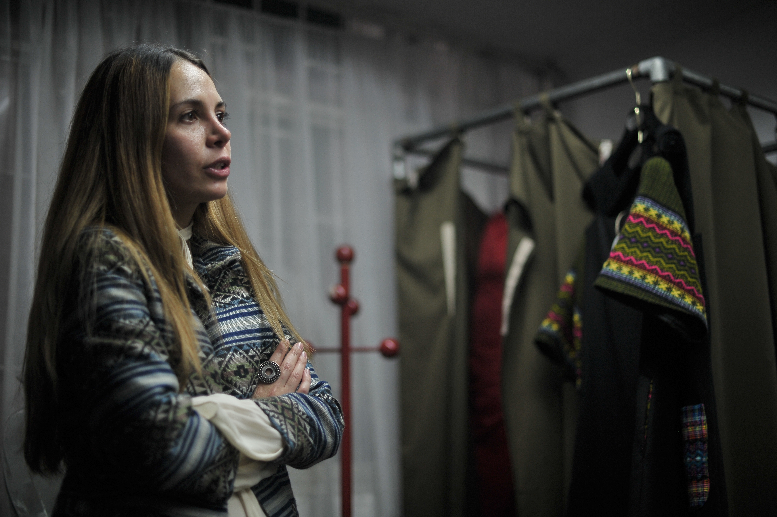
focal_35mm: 50
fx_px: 1078
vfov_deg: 27.0
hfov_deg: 39.6
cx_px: 388
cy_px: 258
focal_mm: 50
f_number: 1.6
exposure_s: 1/1600
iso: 640
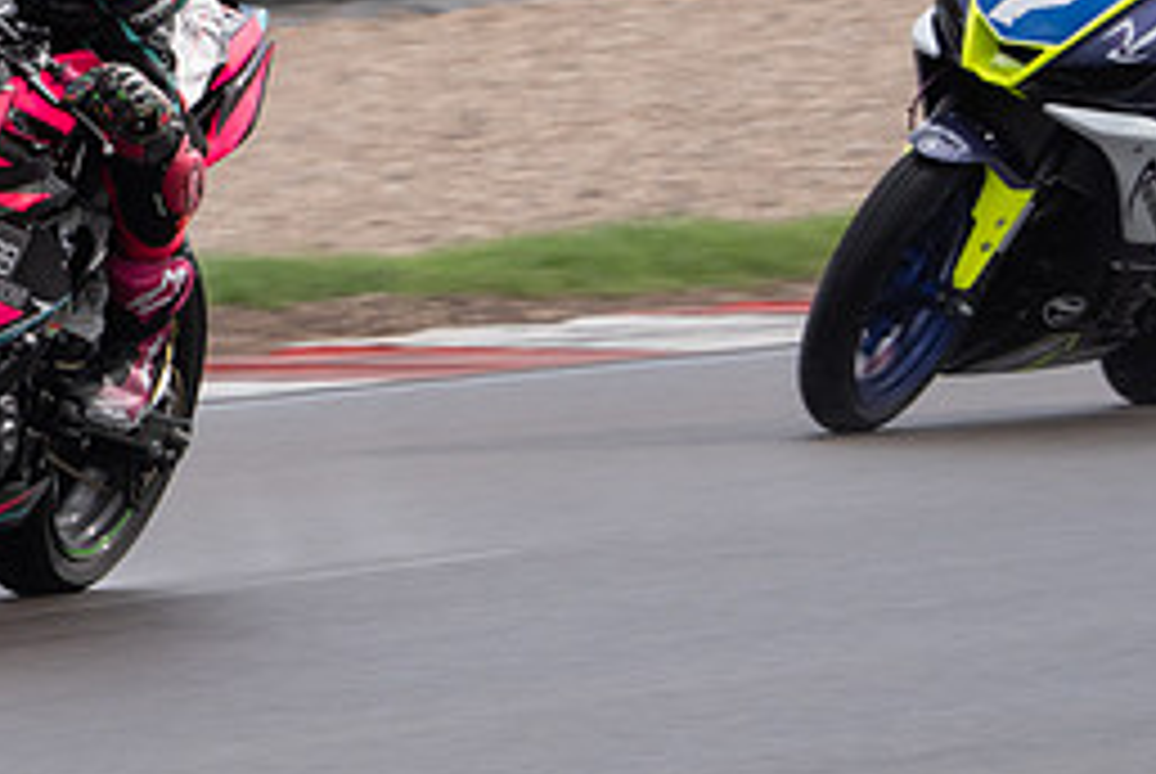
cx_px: -53
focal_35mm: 1056
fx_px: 33947
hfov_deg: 2.0
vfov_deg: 1.3
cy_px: 278
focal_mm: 400
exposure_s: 1/320
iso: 1000
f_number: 20
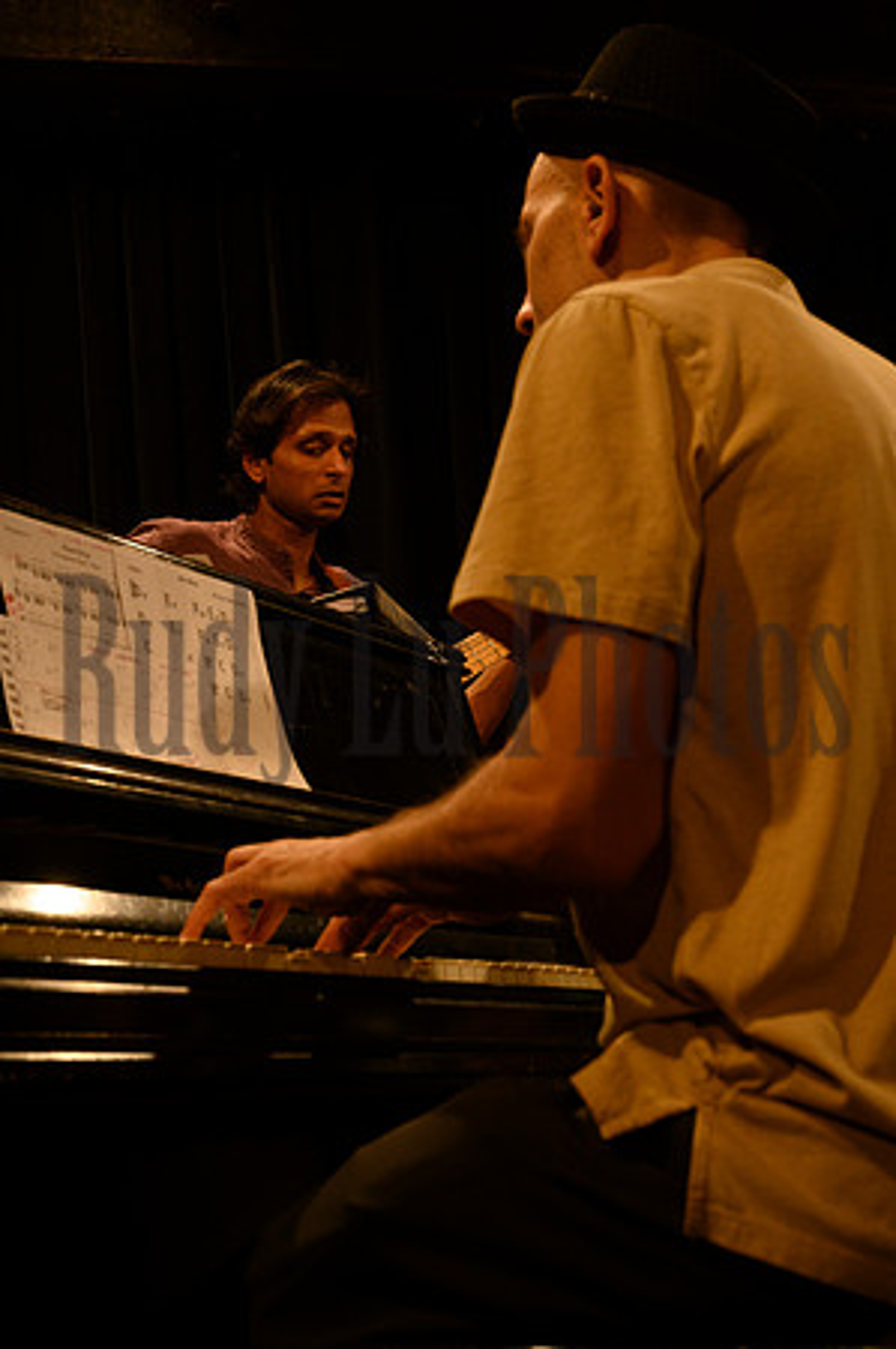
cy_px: 674
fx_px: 1833
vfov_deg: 40.4
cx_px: 448
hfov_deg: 27.5
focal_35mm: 49
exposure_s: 1/125
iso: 2800
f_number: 8
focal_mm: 49
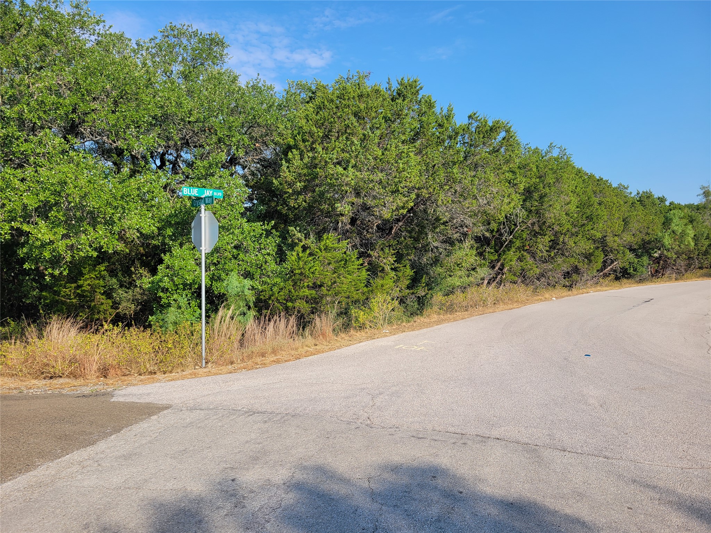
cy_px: 266
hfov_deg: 67.3
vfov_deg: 53.1
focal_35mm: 26
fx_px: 534
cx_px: 356
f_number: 1.8
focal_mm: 5.4
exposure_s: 1/1571
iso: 40
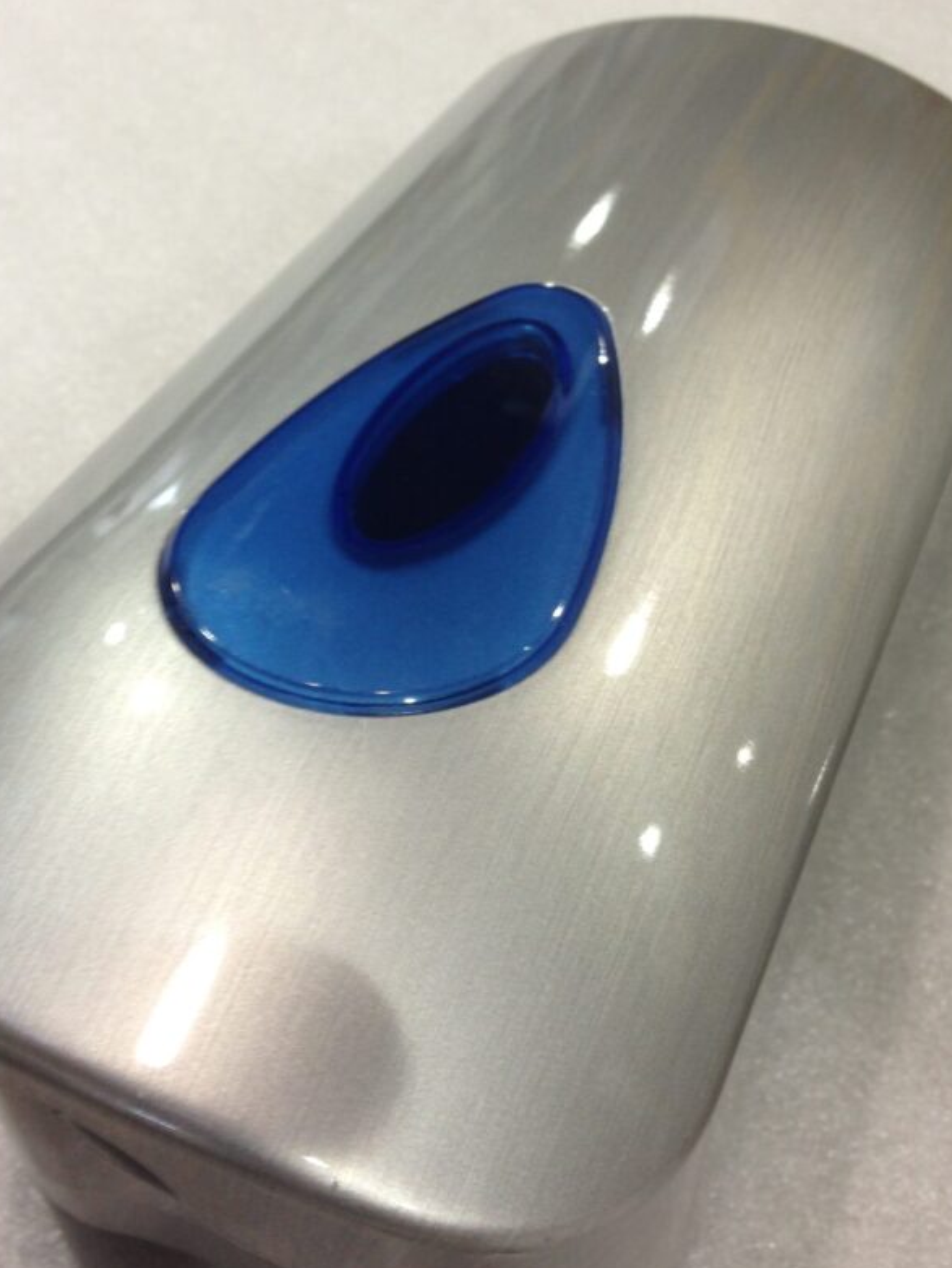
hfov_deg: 32.2
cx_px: 422
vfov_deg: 41.9
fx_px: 1649
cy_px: 521
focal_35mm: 45
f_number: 2.4
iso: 64
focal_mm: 4.13
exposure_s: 1/20
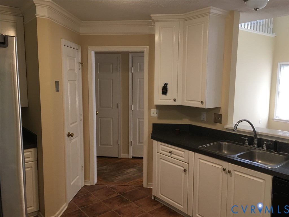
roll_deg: -1.0
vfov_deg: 48.2
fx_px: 242
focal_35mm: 29
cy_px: 108
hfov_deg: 61.7
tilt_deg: -6.2
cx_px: 144
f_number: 2.2
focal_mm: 4.15
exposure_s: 1/15
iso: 40
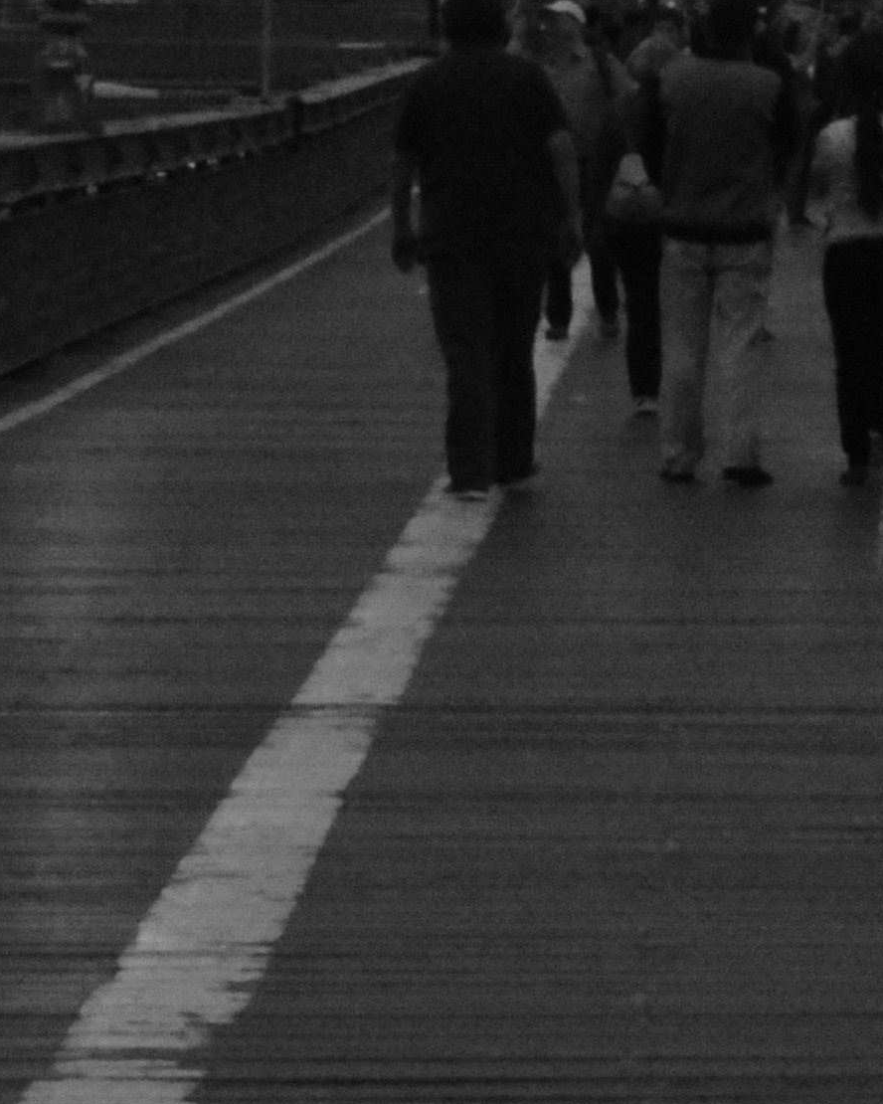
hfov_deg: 7.2
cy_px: -324
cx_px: 1148
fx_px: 6958
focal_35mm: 213
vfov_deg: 8.9
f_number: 10
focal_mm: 28
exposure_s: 1/100
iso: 6400
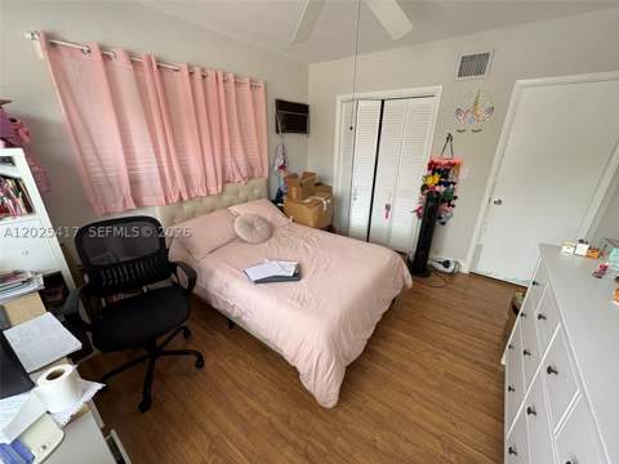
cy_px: 232
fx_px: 250
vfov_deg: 85.7
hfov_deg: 102.1
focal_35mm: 14
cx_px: 310
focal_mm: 2.22
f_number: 2.2
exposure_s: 1/99
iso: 125
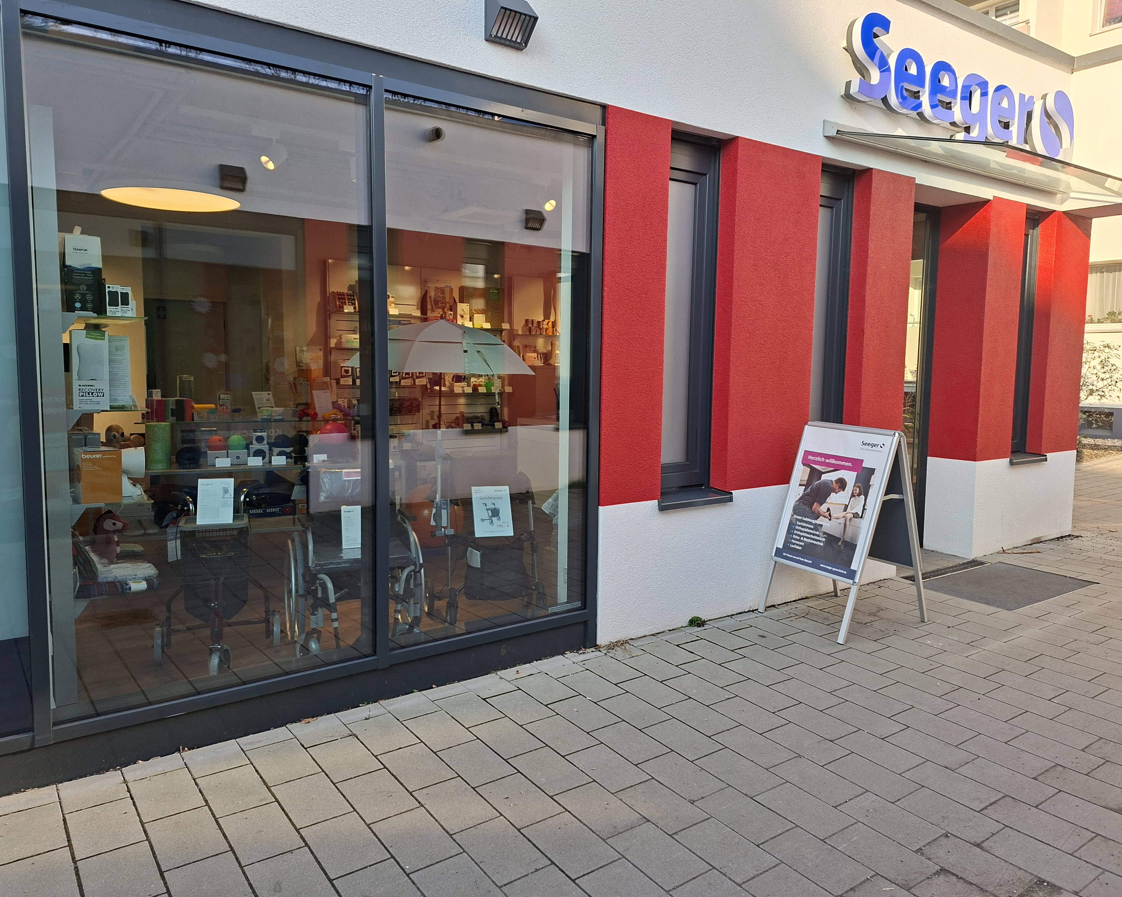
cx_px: 568
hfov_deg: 70.3
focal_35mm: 24
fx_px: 797
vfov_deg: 58.8
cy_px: 448
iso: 50
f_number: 1.8
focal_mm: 5.54
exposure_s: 1/429
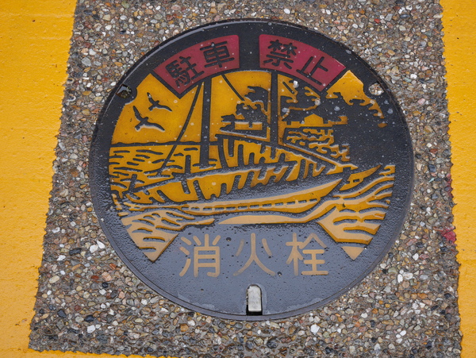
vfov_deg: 26.1
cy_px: 179
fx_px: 771
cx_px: 238
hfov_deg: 34.3
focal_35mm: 56
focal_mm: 28
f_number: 6.3
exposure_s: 1/125
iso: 200
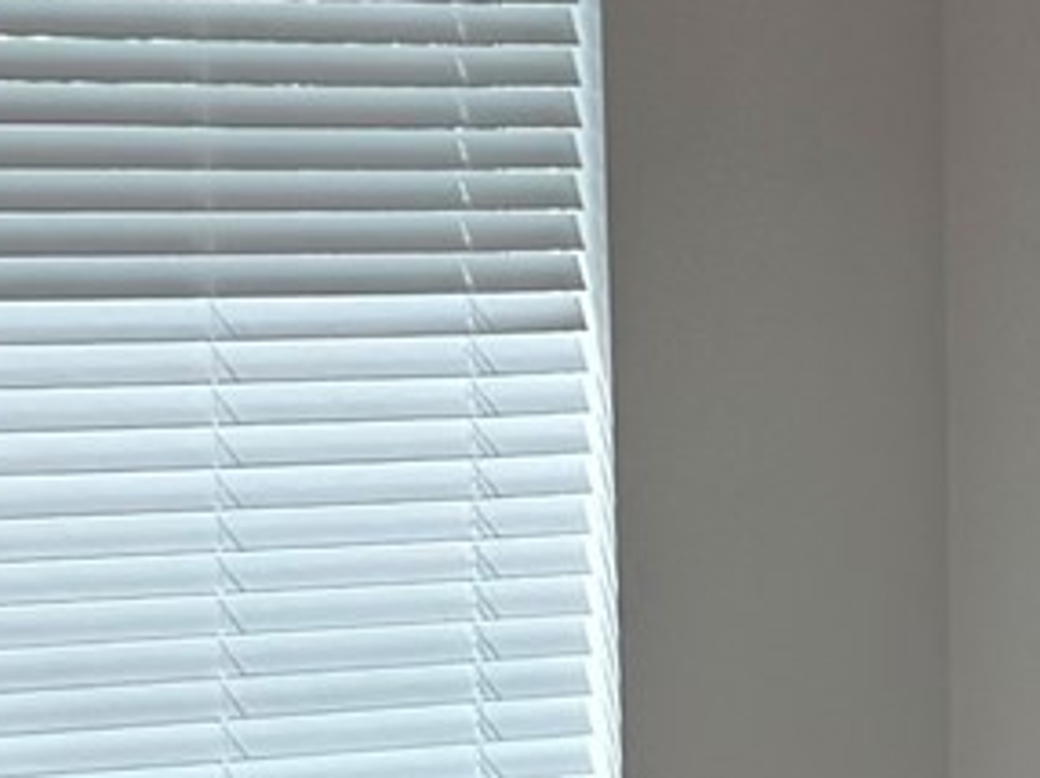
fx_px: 5163
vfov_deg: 8.6
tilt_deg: -4.4
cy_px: 687
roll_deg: -0.5
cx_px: 1636
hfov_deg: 11.0
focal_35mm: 172
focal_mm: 6.76
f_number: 1.78
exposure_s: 1/412
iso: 80
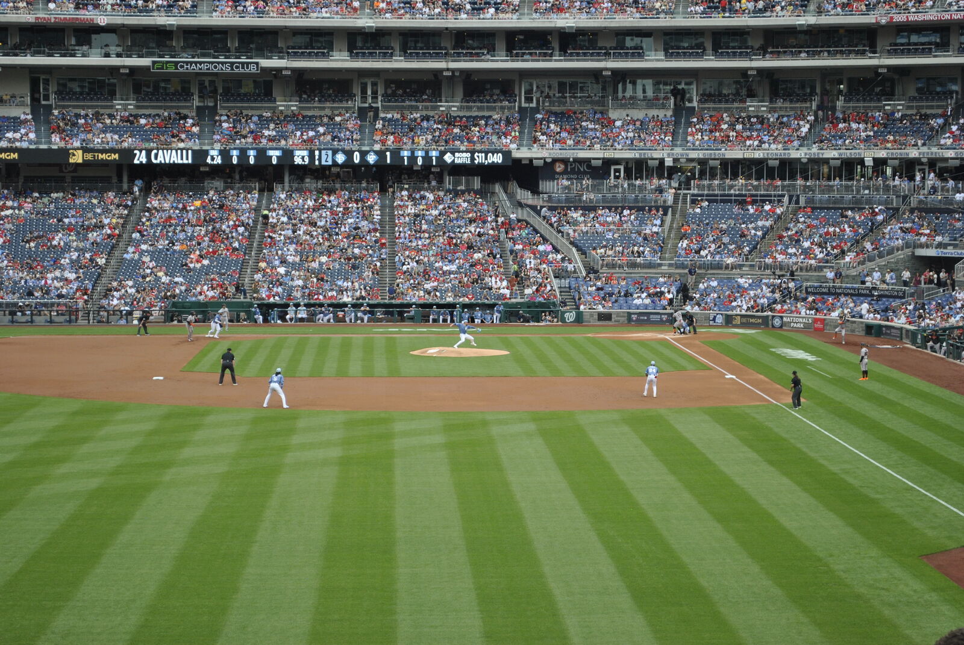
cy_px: 322
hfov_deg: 24.6
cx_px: 482
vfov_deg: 16.6
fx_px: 2212
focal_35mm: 82
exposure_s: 1/500
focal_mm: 55
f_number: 5.6
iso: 280
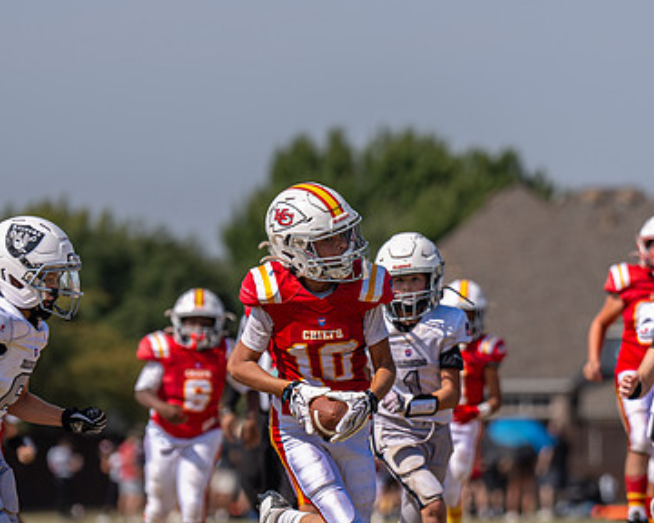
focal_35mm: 367
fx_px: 7104
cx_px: 396
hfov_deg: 5.3
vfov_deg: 4.2
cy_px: 296
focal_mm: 140
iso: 100
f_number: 2.8
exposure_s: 1/3200
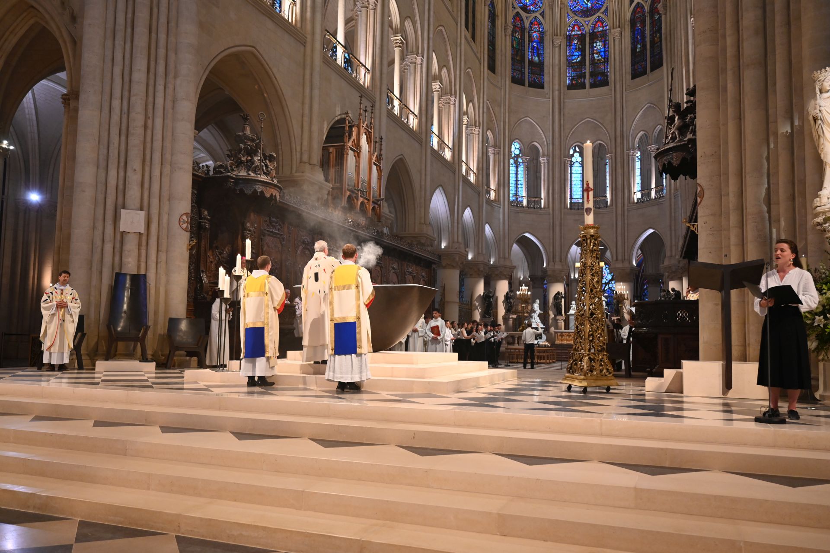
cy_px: 276
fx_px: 668
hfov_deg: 63.7
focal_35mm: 29
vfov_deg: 44.9
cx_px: 415
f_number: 2.8
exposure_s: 1/125
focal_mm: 29
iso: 1800
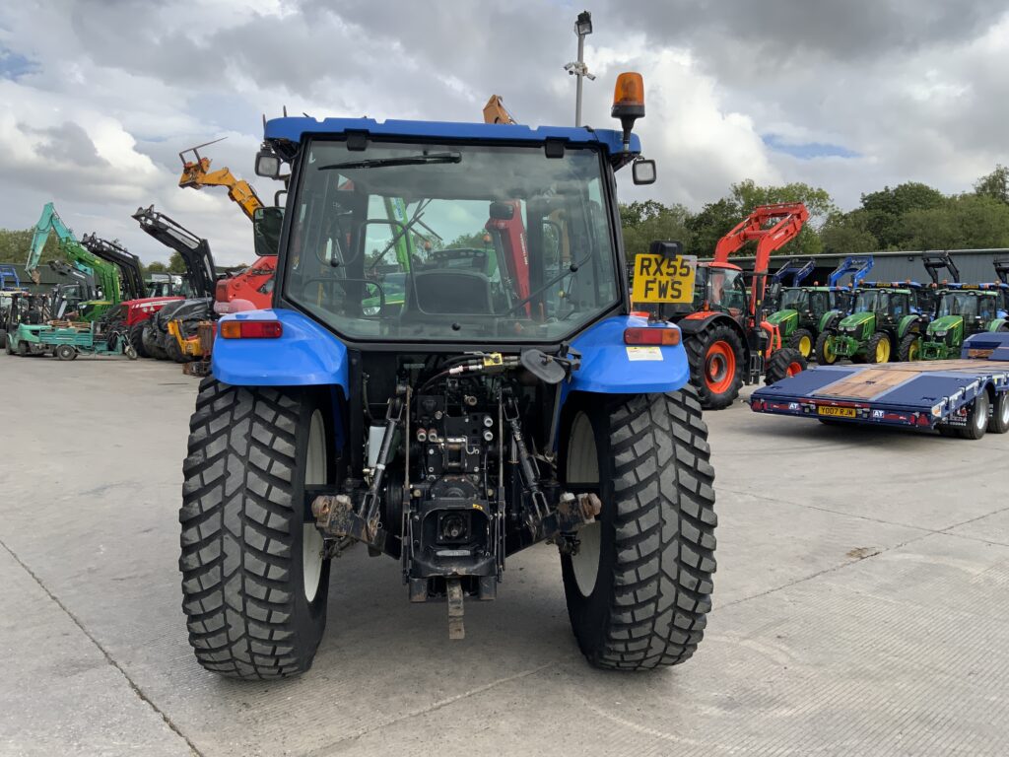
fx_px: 845
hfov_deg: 61.7
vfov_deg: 48.2
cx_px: 504
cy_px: 378
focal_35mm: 29
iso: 16
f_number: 1.8
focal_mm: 3
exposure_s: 1/1168
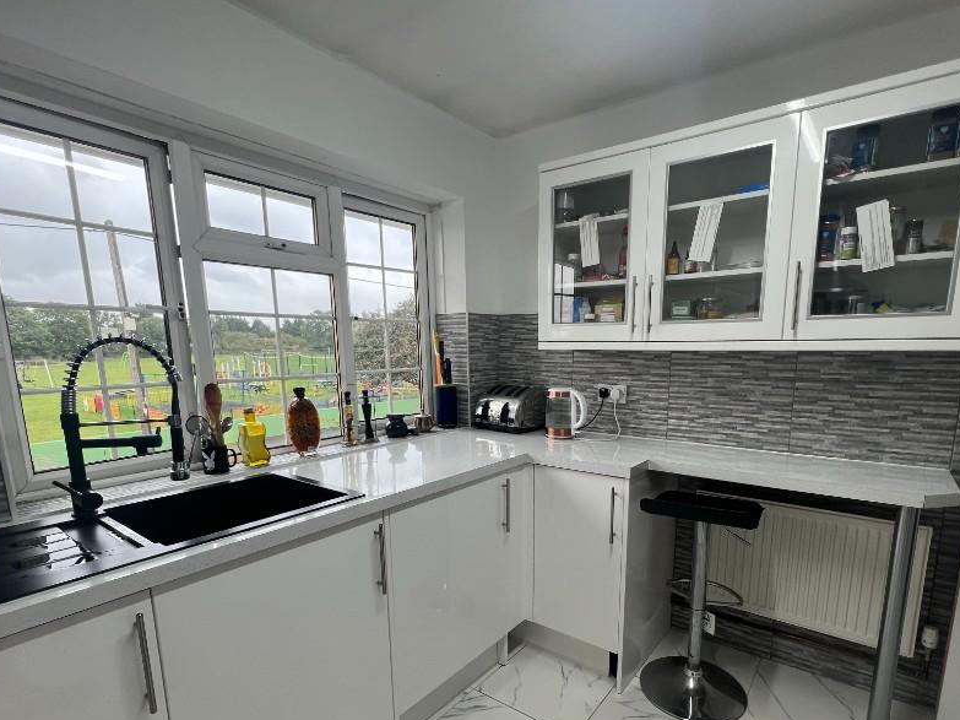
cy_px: 440
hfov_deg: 90.9
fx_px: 471
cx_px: 515
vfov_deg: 73.7
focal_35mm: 17
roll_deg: +0.4
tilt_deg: -10.5
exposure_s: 1/100
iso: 40
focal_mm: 1.57
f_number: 1.8
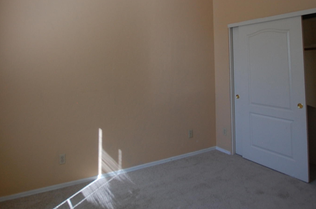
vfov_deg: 48.5
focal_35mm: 25
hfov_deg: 71.3
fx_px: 219
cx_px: 138
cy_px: 44
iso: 400
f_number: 3.5
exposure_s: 1/40
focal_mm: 10
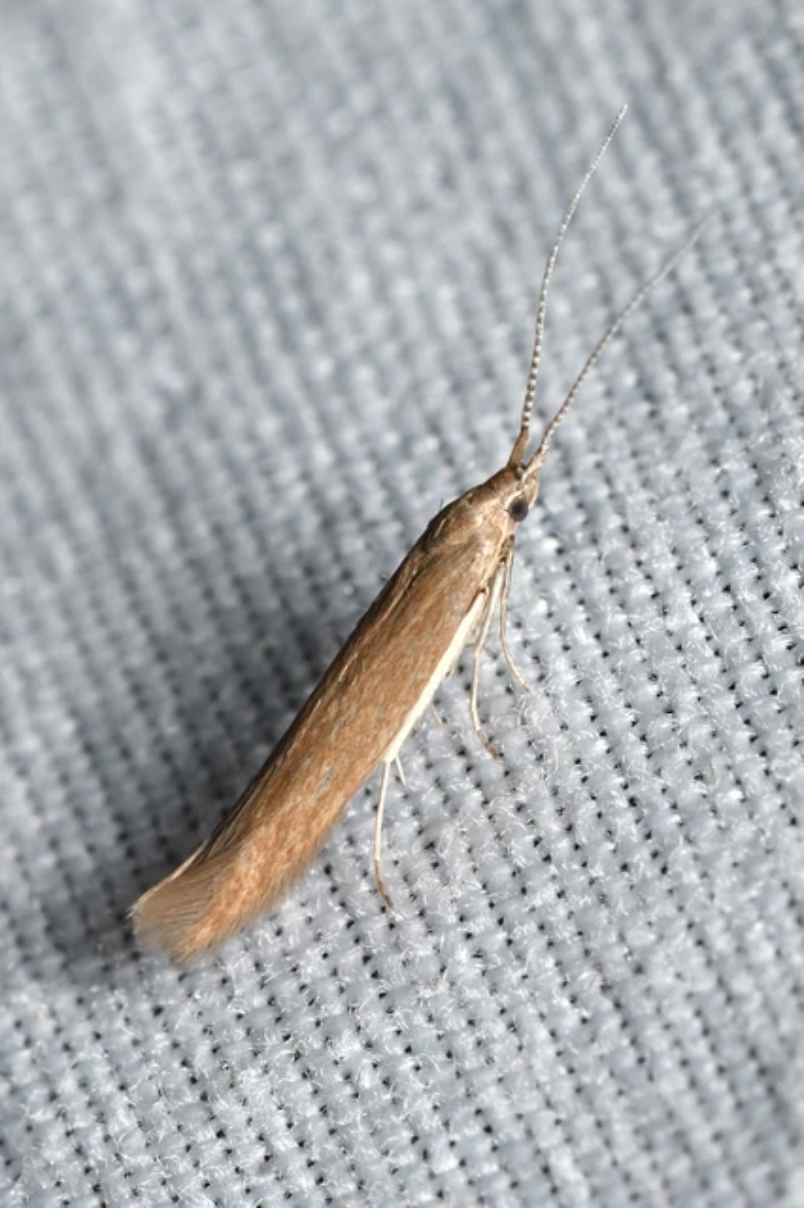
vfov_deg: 9.2
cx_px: 402
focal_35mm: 225
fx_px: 7545
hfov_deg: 6.1
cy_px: 604
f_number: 10
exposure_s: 1/250
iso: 100
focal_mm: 150
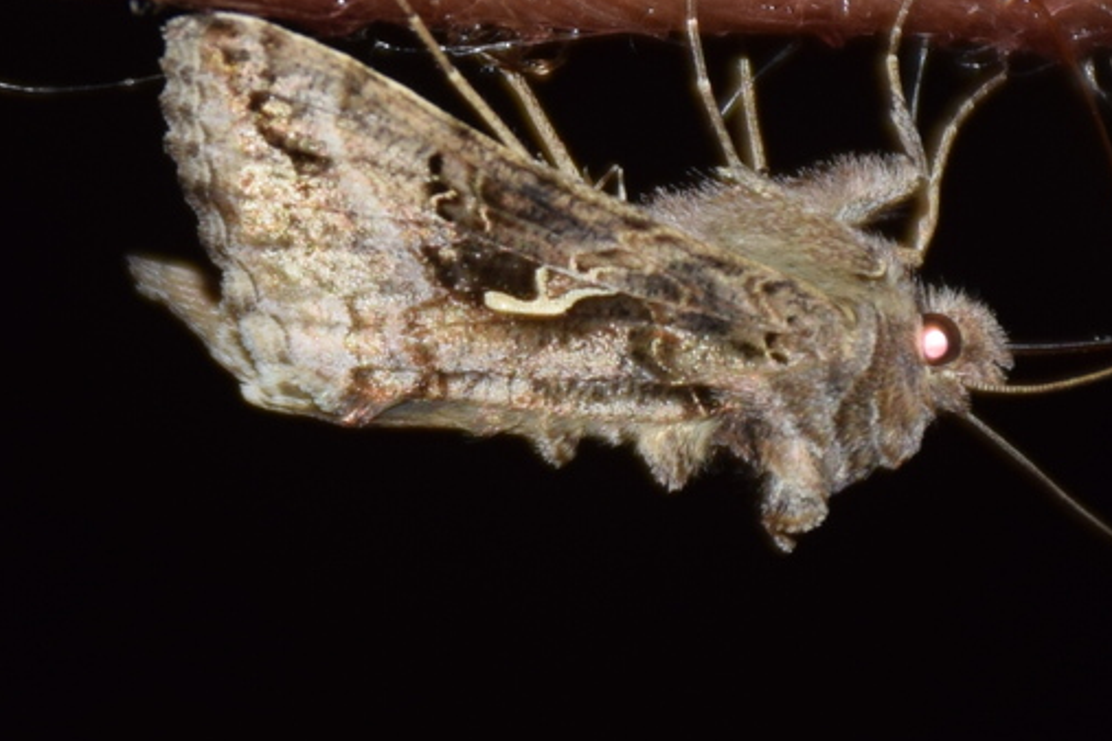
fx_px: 12293
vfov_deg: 3.5
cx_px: 506
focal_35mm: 398
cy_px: 287
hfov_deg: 5.2
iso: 320
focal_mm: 140
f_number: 5.6
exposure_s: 1/60
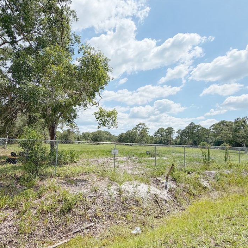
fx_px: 146
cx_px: 111
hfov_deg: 80.5
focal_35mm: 18
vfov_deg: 80.7
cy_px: 128
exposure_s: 1/1368
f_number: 2.2
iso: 20
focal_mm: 2.22
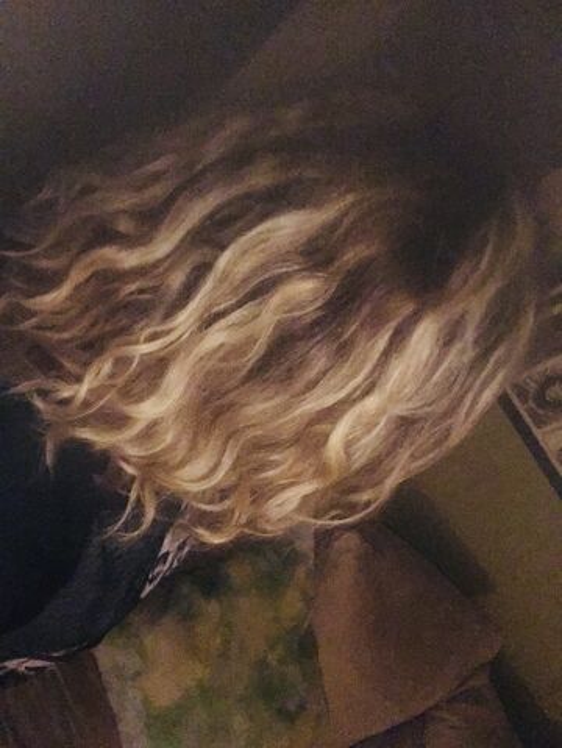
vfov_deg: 56.8
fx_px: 692
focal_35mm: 32
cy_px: 374
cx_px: 281
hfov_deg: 44.2
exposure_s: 1/20
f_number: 2.2
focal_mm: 2.87
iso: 640
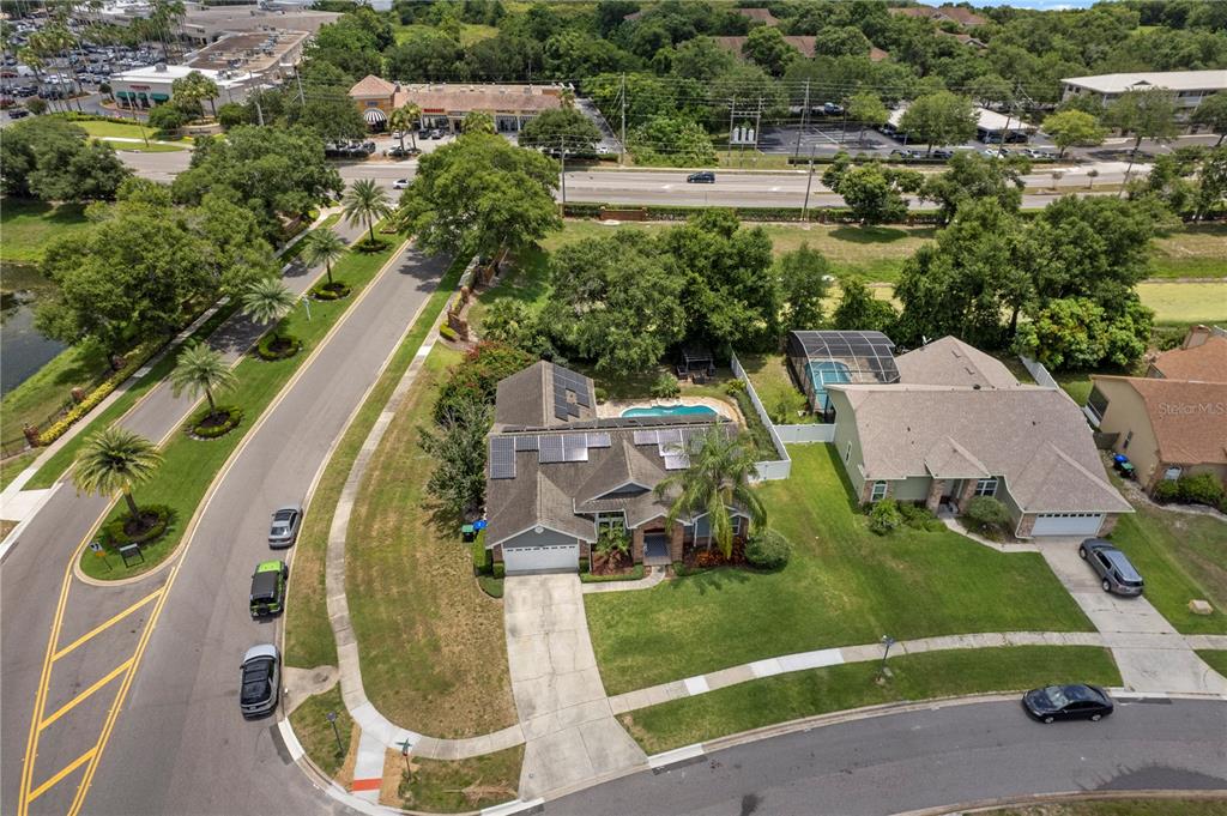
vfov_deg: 57.1
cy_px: 408
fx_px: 749
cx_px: 614
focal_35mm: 22
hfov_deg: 78.6
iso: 110
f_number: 2.8
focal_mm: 8.38
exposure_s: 1/500
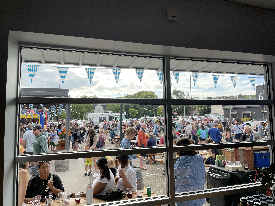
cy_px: 103
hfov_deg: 67.3
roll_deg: +1.7
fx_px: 207
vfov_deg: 53.1
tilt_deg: +5.3
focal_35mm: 26
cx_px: 138
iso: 32
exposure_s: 1/496
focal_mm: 4.2
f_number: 1.6
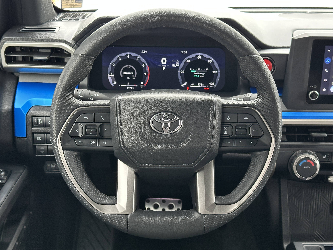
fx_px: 462
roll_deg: +2.2
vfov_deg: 30.3
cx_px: 166
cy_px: 125
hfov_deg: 39.7
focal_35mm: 48
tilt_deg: -21.1
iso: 250
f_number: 1.78
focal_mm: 6.86
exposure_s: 1/40
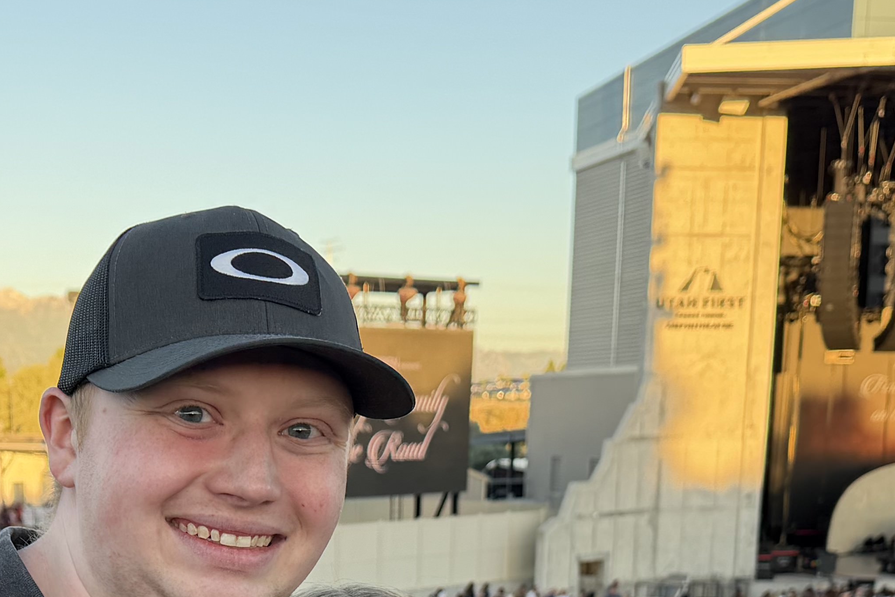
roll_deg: +0.2
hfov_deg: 28.3
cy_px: 760
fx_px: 1740
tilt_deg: -11.7
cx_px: 196
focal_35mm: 70
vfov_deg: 18.2
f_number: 1.78
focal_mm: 6.76
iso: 100
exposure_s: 1/524
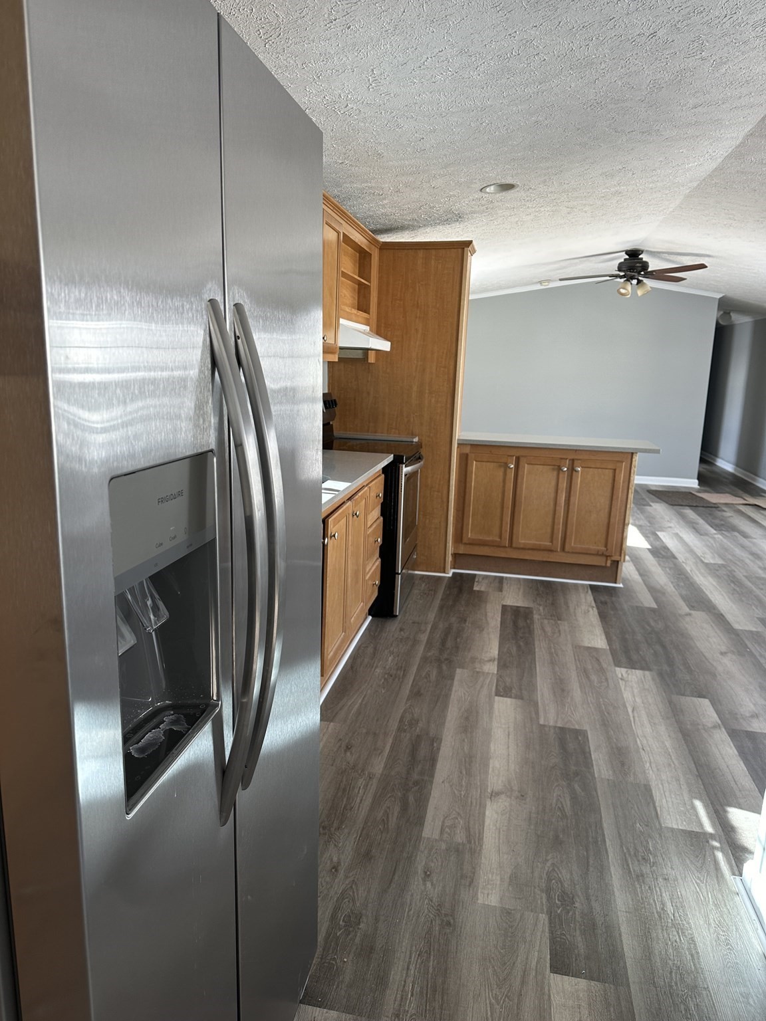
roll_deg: -2.2
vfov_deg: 71.6
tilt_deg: -12.1
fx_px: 708
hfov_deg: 56.8
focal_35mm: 24
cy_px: 510
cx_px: 383
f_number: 1.78
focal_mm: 6.86
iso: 100
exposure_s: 1/121
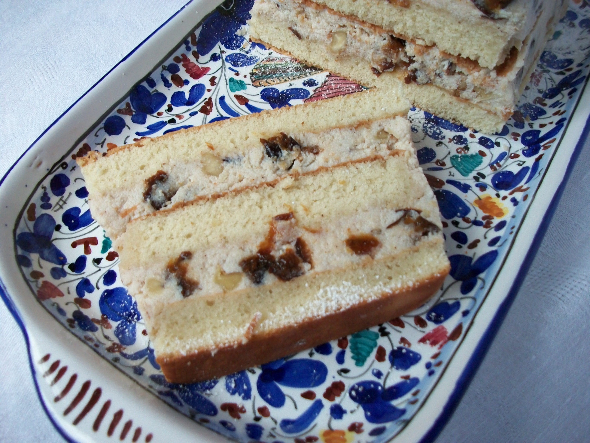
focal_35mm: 32
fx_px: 545
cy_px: 222
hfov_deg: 56.8
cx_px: 295
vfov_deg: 44.2
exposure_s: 1/40
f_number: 2.9
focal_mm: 5.7
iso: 160
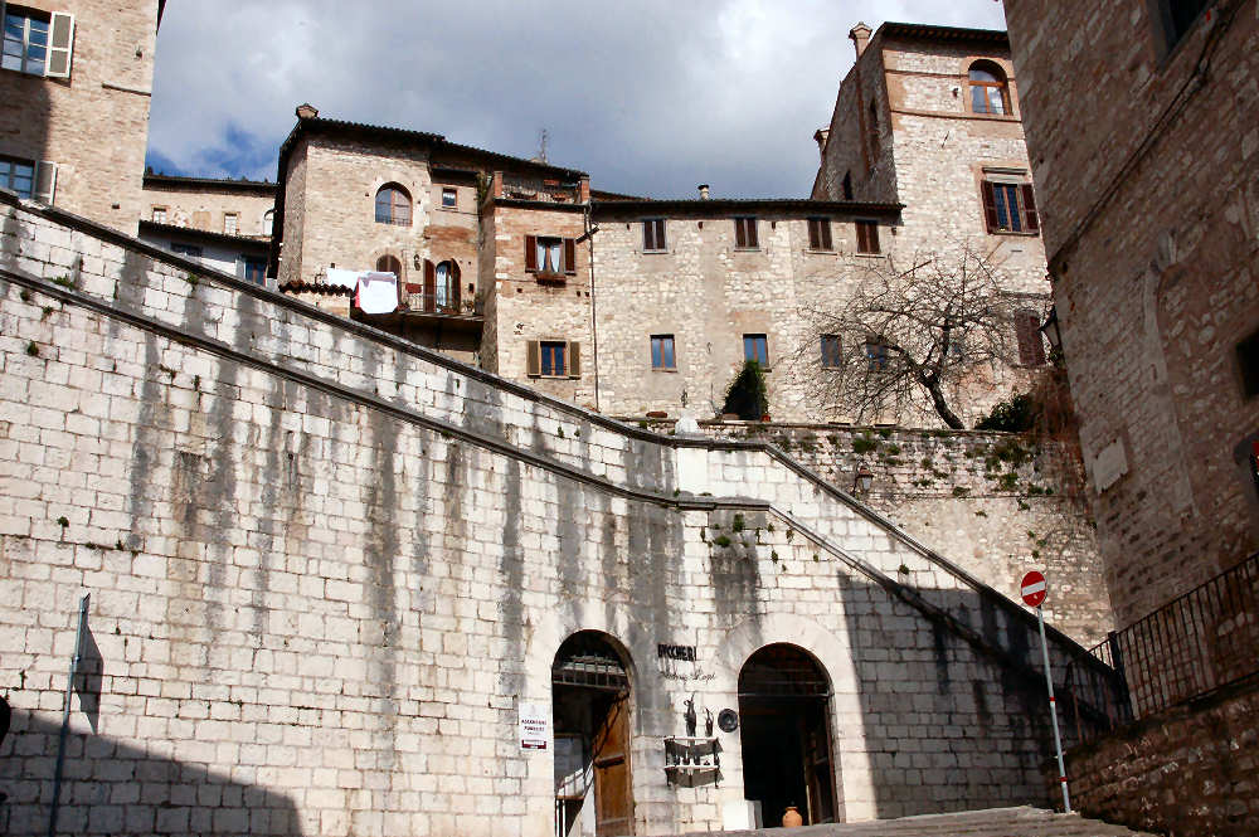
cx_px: 630
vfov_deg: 34.2
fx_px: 1363
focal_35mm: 39
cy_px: 418
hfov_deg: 49.6
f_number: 27
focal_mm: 26
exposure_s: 1/350
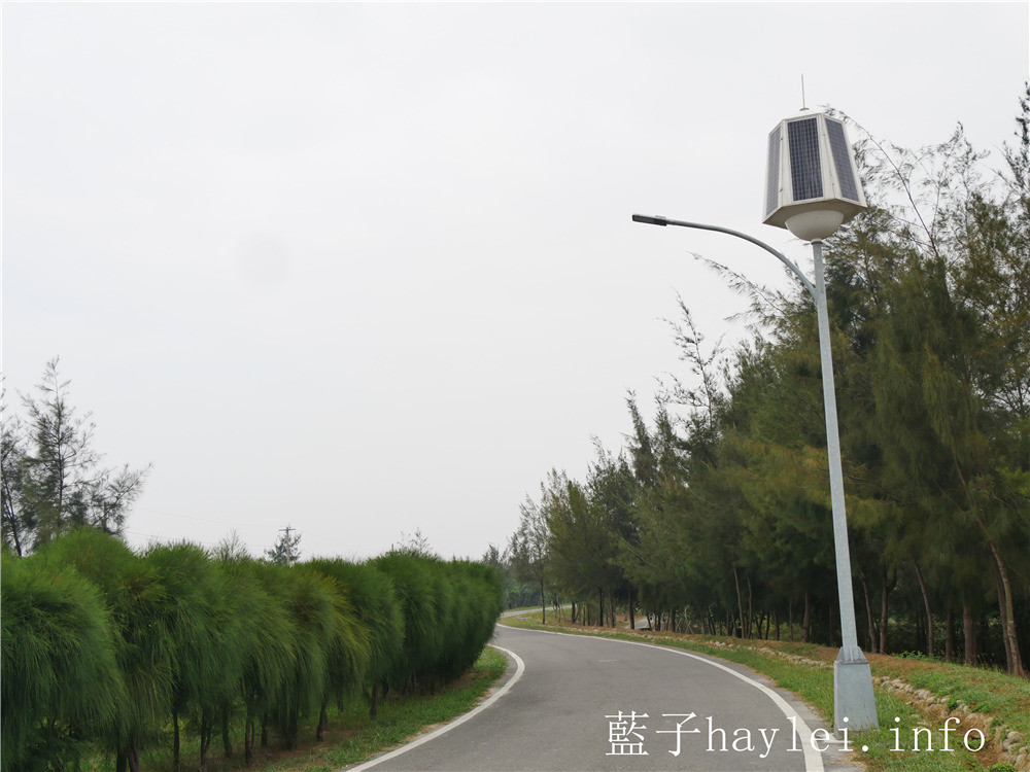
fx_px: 1131
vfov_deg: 37.7
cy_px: 386
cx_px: 515
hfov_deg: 49.0
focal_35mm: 38
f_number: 6.3
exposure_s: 1/250
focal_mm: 19
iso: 200
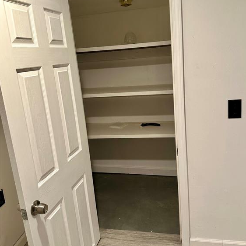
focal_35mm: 29
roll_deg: +3.8
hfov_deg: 55.6
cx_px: 125
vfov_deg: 55.5
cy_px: 109
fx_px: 233
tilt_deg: -12.1
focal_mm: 6.86
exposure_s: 1/60
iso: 160
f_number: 1.78
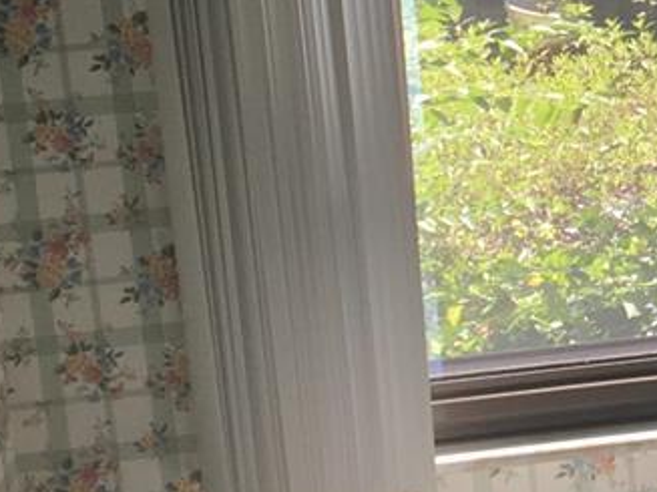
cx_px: 1033
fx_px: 2694
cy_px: 46
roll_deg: +2.4
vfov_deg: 10.4
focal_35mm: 142
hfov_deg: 13.0
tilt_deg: -11.9
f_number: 2.2
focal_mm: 4.15
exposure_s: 1/235
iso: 25
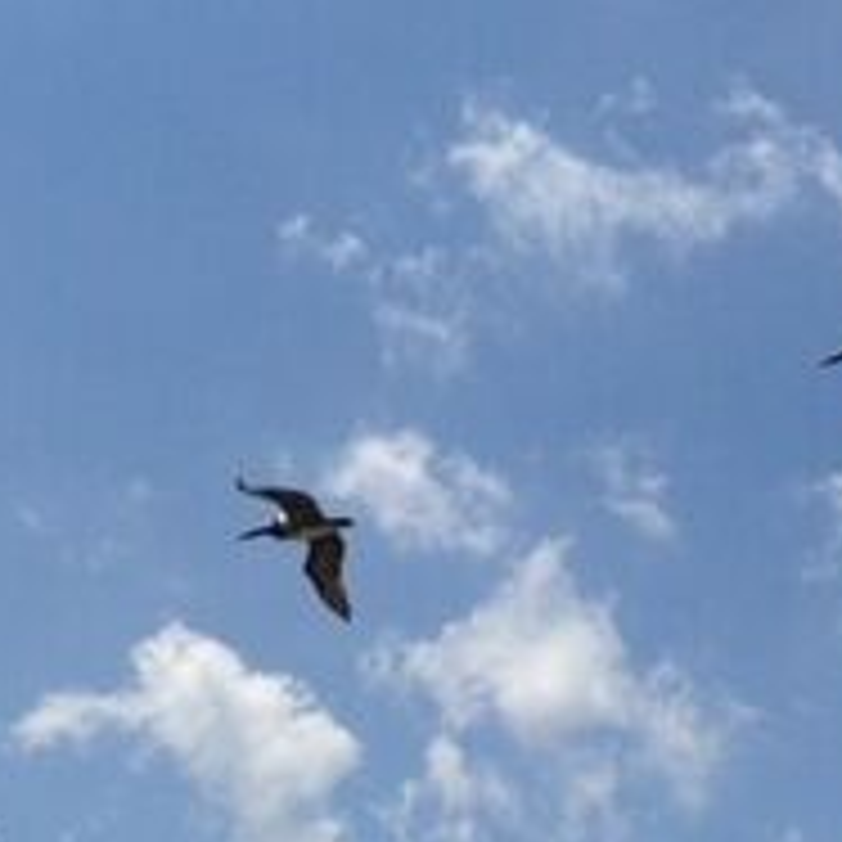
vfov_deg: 22.1
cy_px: 543
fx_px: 2147
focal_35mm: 78
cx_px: 162
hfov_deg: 21.9
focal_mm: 4.13
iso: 50
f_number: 2.4
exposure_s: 1/3876
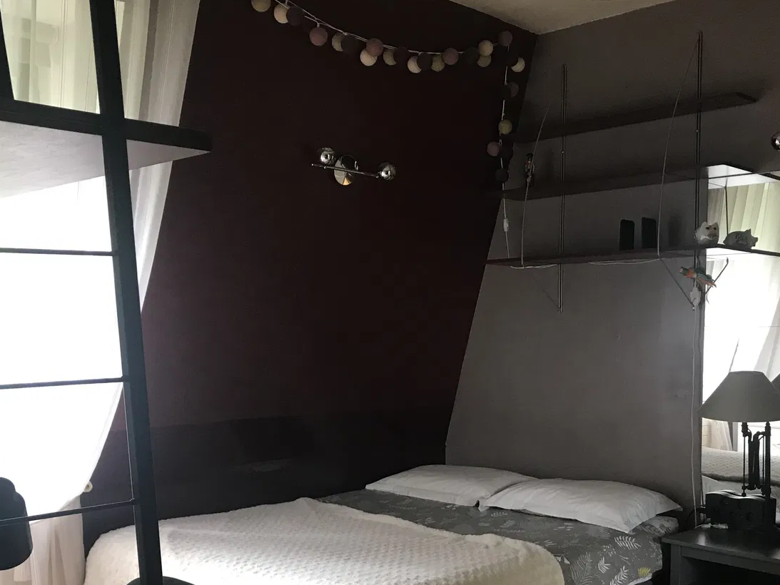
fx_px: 924
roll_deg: -0.7
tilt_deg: -2.5
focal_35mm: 41
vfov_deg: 34.9
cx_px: 451
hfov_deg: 45.6
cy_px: 383
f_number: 1.8
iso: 50
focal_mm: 3.99
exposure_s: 1/17
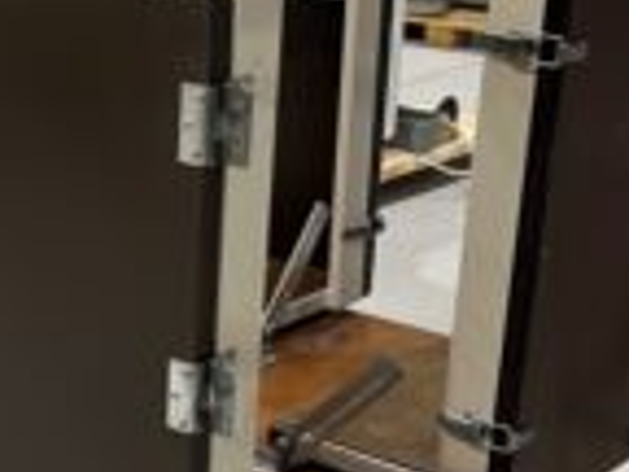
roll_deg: +0.0
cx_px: 13
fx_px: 1708
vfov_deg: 15.6
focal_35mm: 94
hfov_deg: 20.3
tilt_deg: -21.2
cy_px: 415
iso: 80
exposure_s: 1/50
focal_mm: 5.7
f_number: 1.5
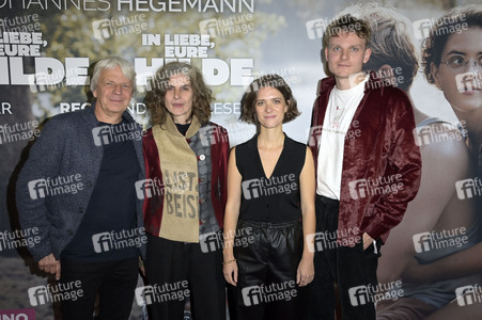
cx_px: 241
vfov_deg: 41.1
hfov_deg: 58.8
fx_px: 428
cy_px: 160
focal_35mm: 32
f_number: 5.6
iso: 640
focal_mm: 32
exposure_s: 1/250
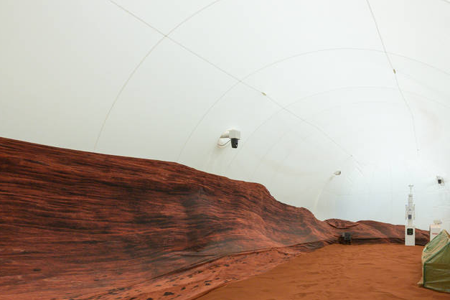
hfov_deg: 76.2
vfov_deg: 54.2
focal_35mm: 22
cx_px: 298
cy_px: 229
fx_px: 275
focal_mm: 14
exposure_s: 1/60
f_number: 8
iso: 1250
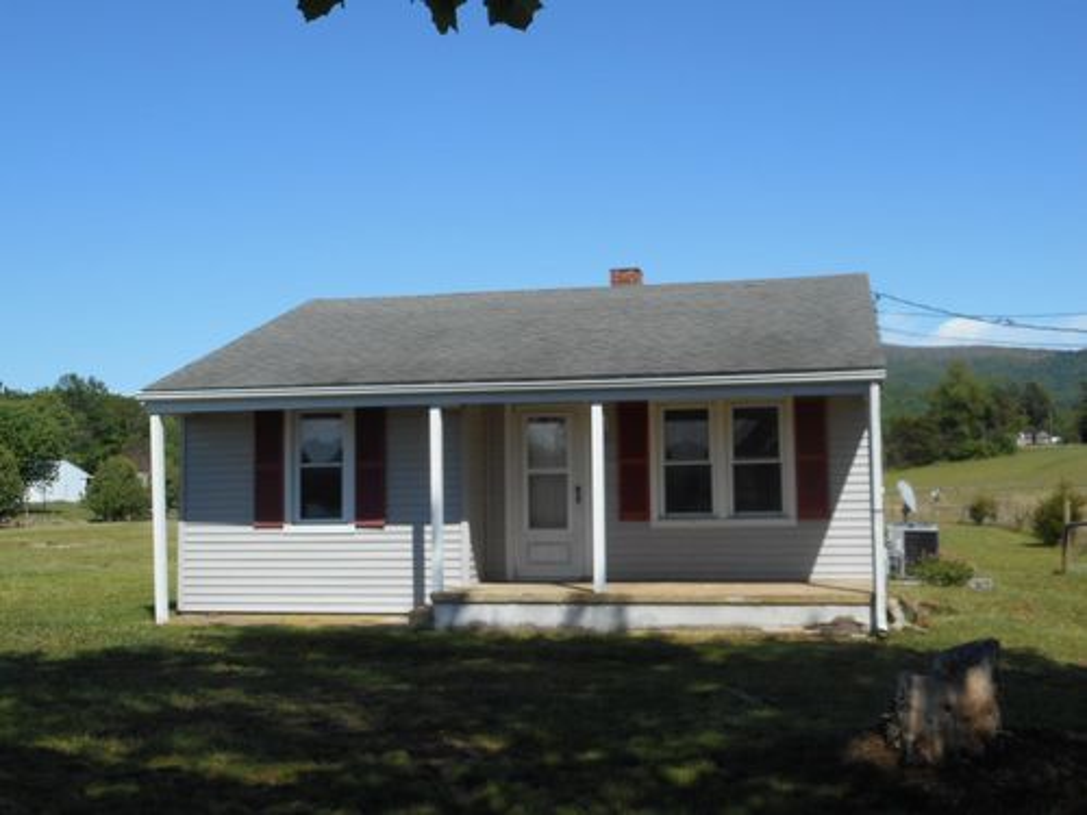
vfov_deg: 32.9
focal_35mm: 44
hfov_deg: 42.9
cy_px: 408
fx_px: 1382
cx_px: 544
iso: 80
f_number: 4.7
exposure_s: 1/500
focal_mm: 7.9
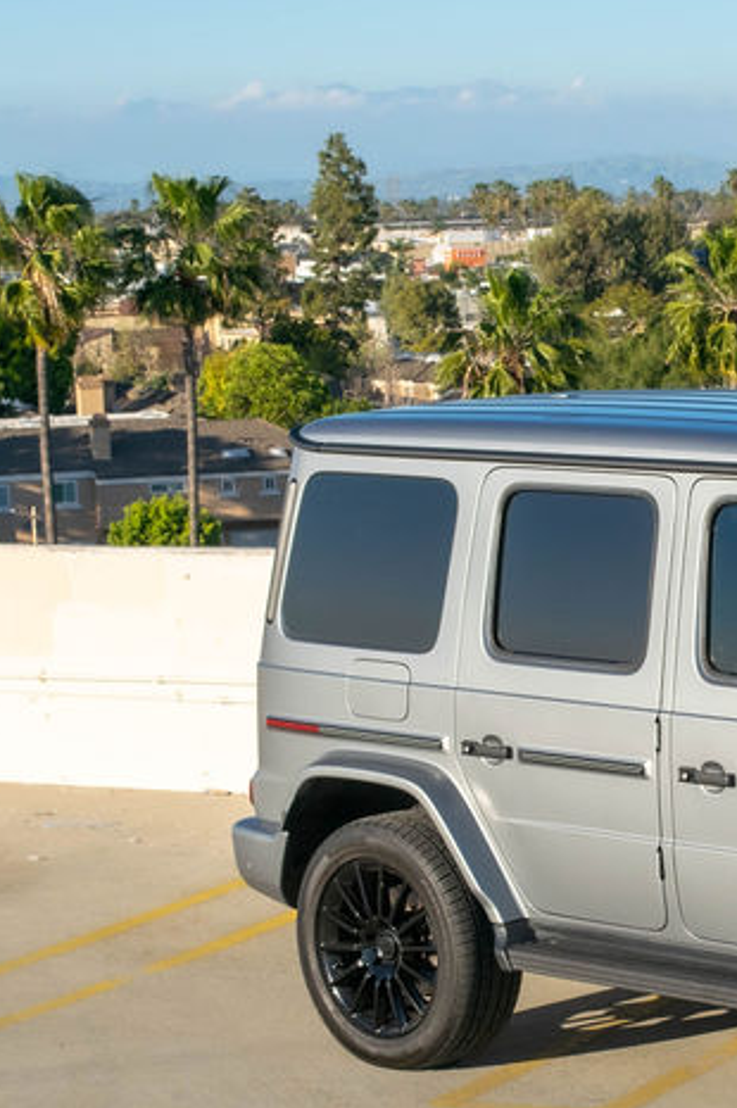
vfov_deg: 17.2
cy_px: 669
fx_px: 3659
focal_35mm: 119
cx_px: 932
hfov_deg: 11.2
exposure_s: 1/500
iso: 200
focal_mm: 34
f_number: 11
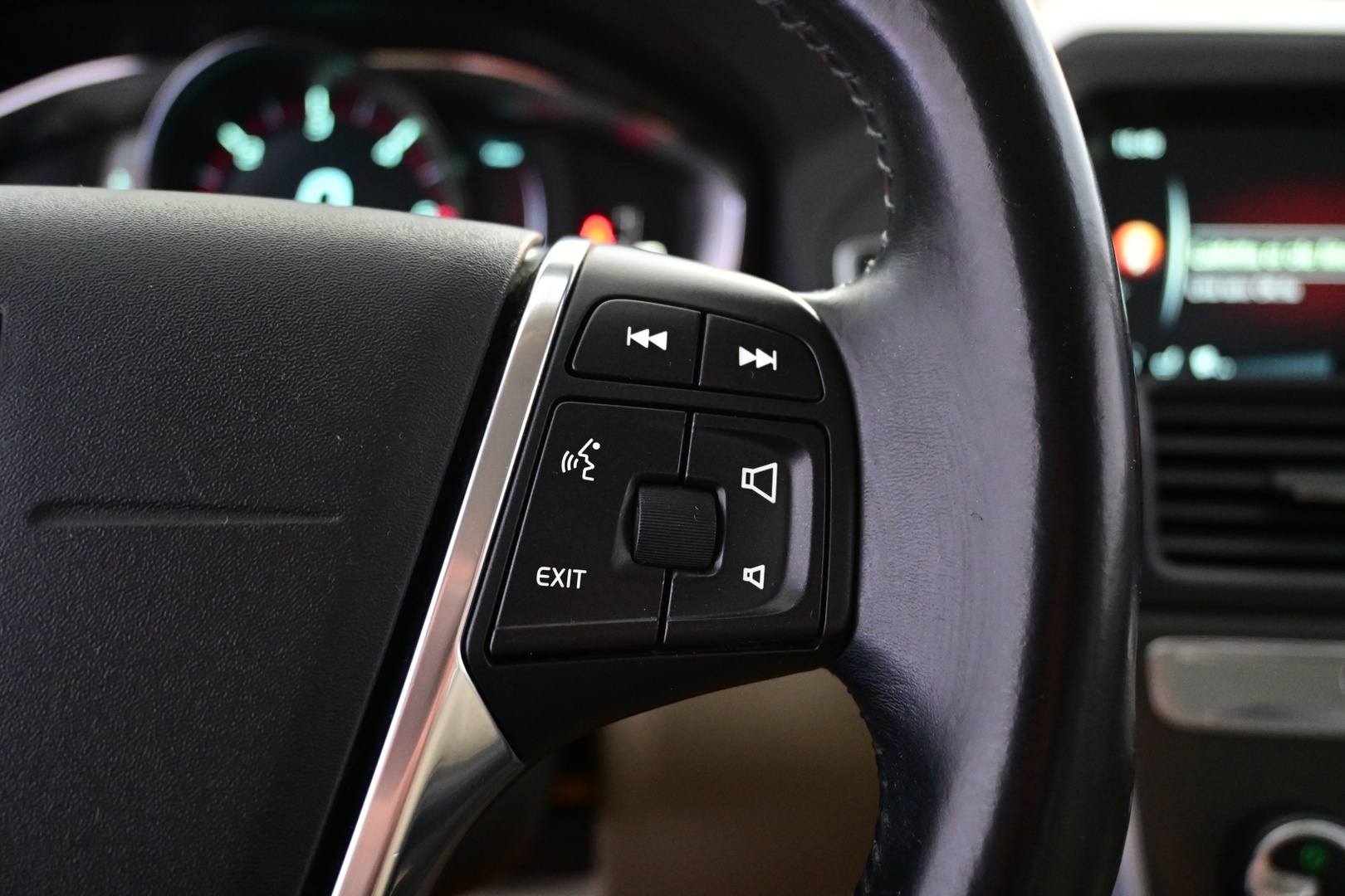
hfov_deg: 57.2
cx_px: 672
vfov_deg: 40.0
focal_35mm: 33
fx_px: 1233
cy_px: 448
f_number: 4
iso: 3600
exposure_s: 1/40
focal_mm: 22
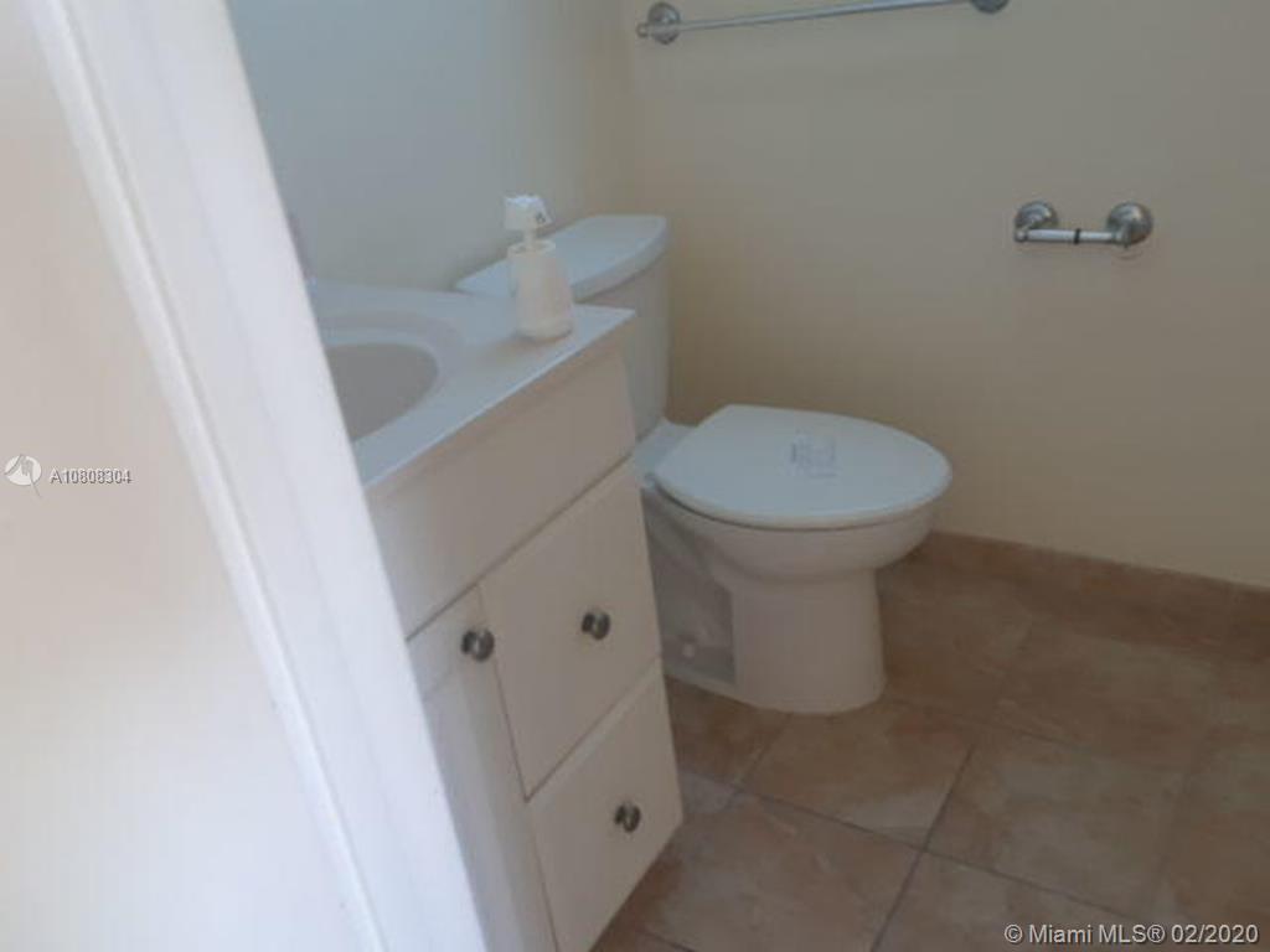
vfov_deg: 46.8
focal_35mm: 30
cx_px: 635
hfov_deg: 60.0
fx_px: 1101
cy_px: 476
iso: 50
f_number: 1.9
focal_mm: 2.47
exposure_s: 1/33
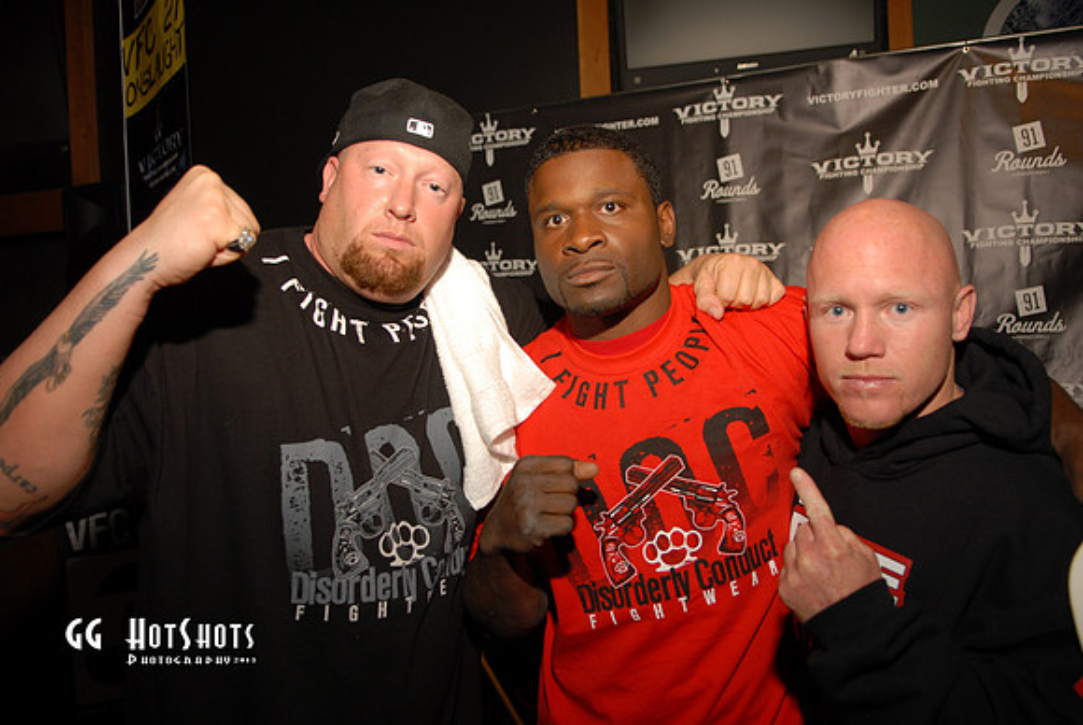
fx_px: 813
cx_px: 542
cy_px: 362
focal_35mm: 27
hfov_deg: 67.3
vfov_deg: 48.0
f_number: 2.8
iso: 160
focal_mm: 18
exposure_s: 1/250
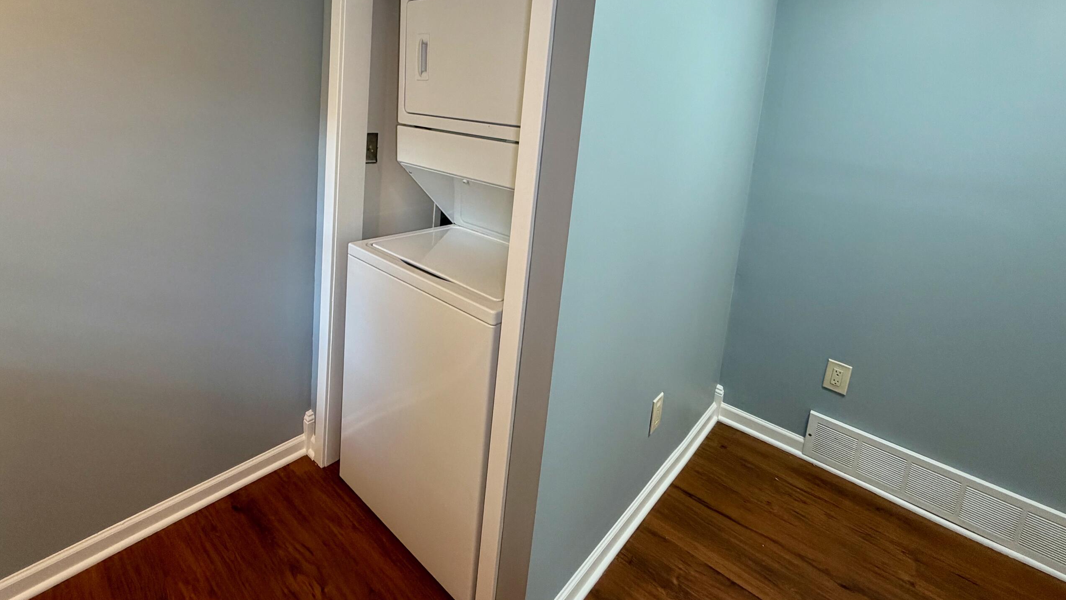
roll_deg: -3.2
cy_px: 170
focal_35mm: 18
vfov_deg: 58.7
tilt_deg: -9.8
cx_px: 481
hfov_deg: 92.4
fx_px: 509
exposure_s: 1/60
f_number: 2.2
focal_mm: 2.22
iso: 250
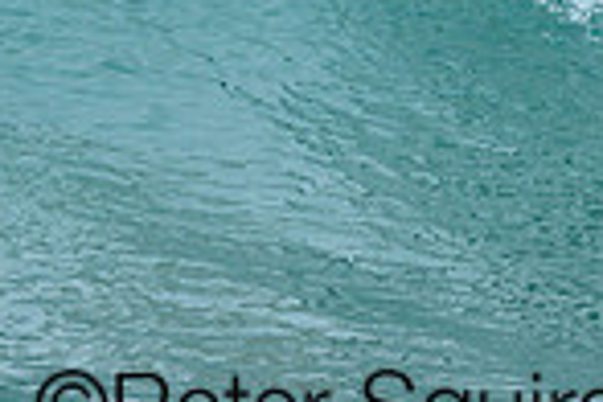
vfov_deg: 0.4
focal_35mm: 3160
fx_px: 52926
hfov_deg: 0.7
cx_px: 353
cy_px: -273
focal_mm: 800
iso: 360
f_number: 6.3
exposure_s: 1/2000
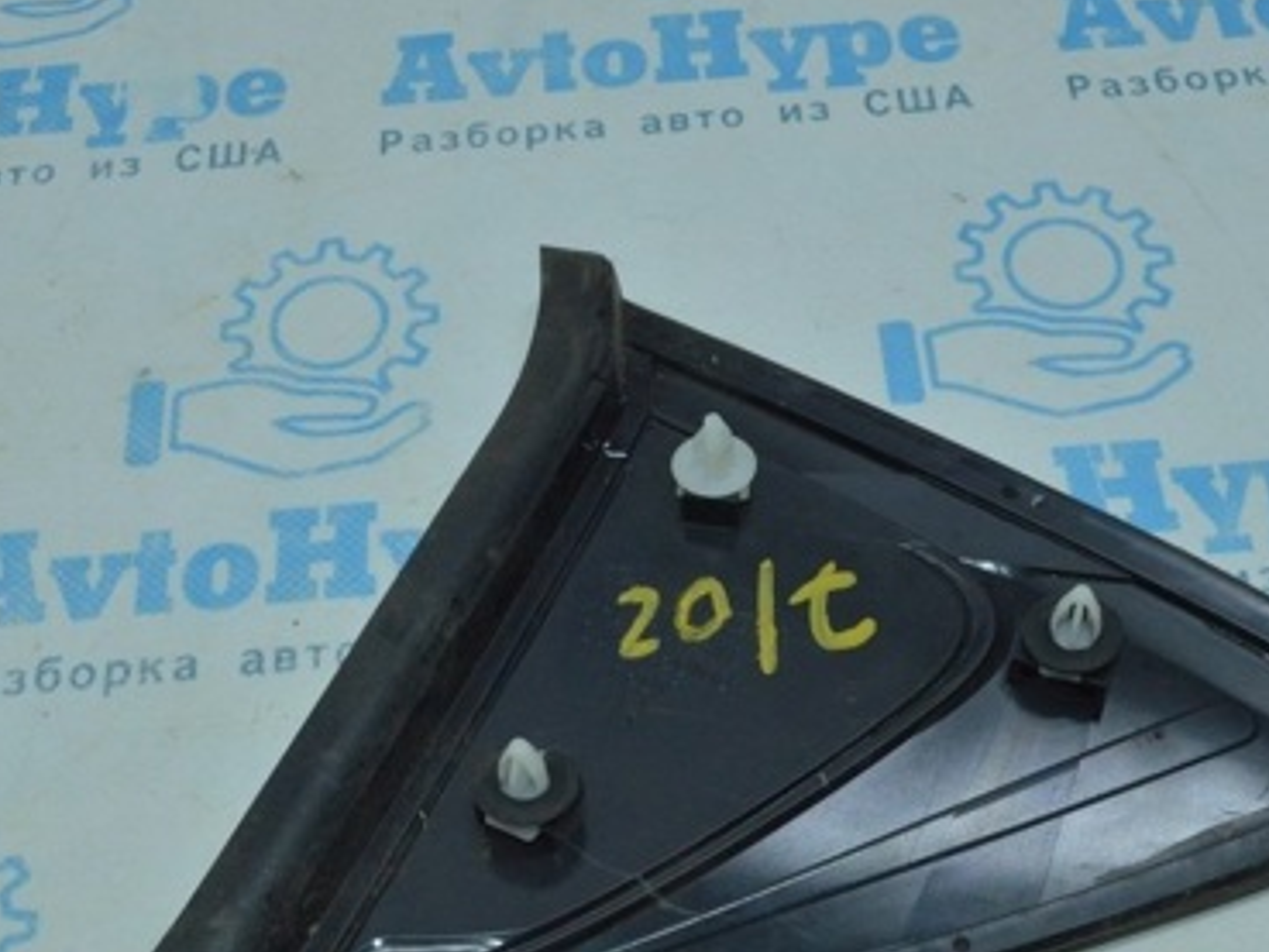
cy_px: 641
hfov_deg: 38.2
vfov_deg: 28.9
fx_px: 1834
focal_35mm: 50
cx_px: 636
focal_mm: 20
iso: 1250
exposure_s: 1/50
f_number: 16
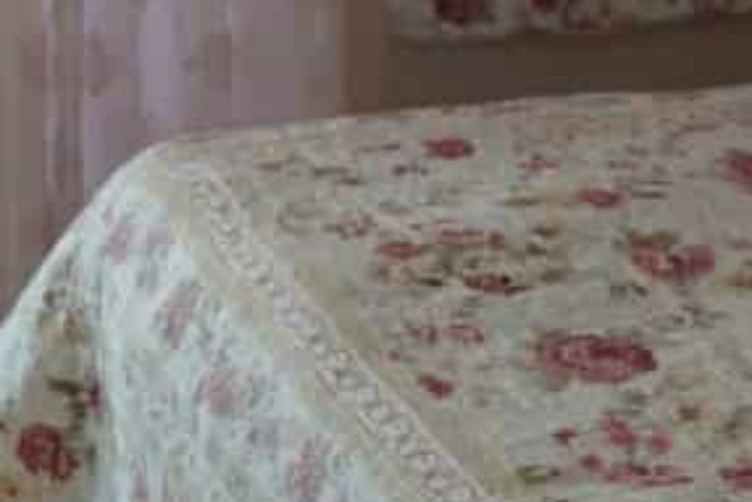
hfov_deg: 13.7
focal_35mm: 143
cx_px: 1052
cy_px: -275
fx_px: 2988
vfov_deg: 9.3
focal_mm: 20
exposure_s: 1/160
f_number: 2.8
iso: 2500
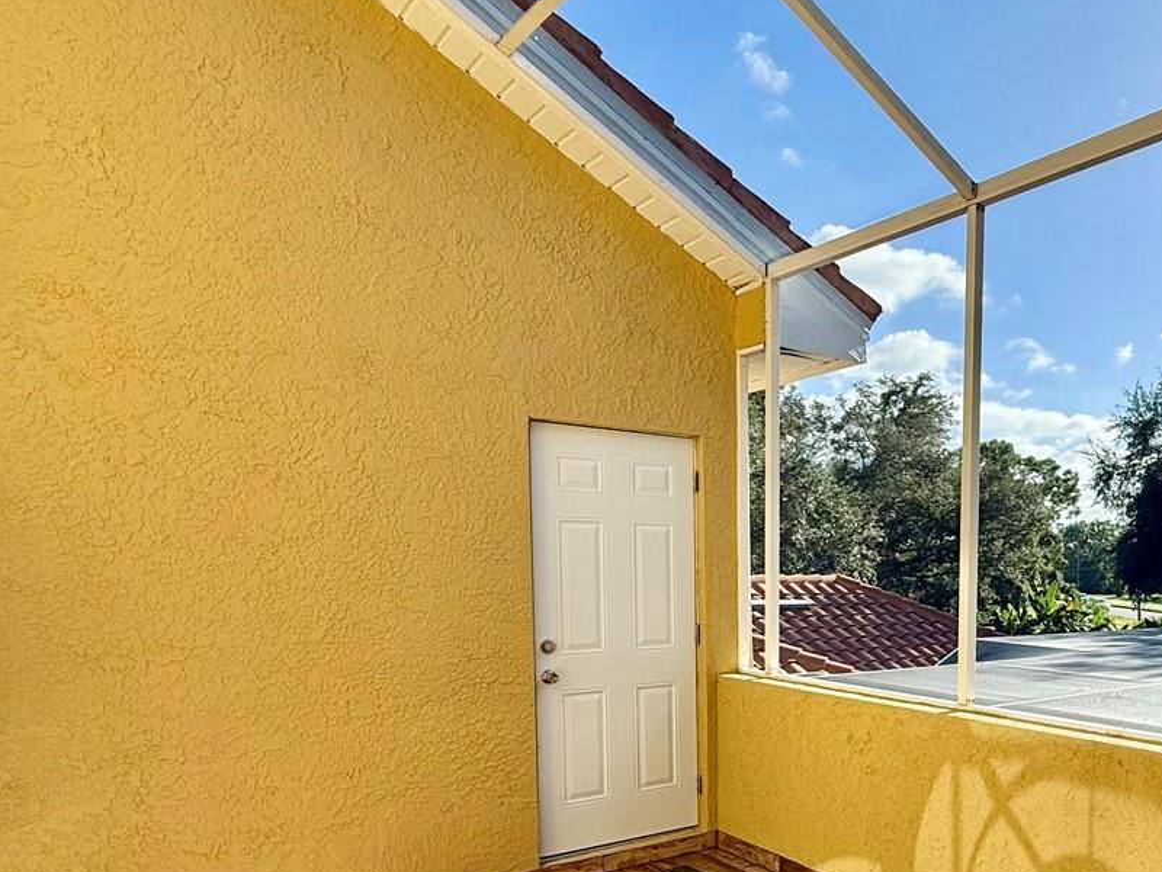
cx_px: 998
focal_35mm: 28
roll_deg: +0.6
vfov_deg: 48.3
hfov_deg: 56.6
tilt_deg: -1.5
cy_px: 625
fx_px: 940
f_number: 2.2
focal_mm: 2.22
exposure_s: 1/1050
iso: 50
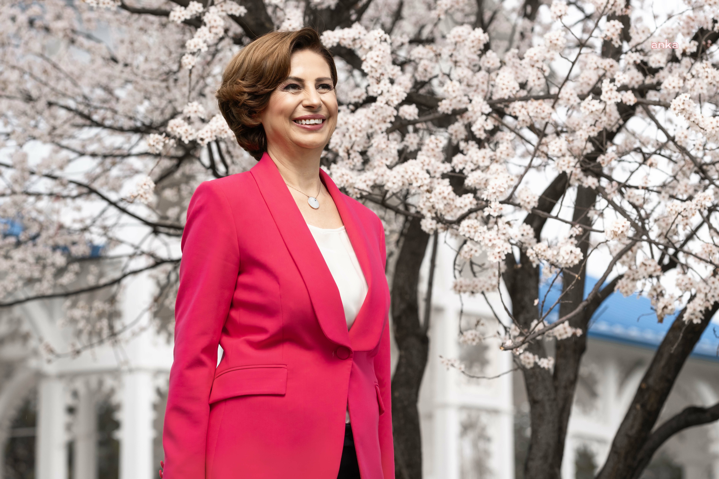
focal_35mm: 135
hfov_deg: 15.2
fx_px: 2696
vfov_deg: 10.2
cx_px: 360
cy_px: 240
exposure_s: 1/400
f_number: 4
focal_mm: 90
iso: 250
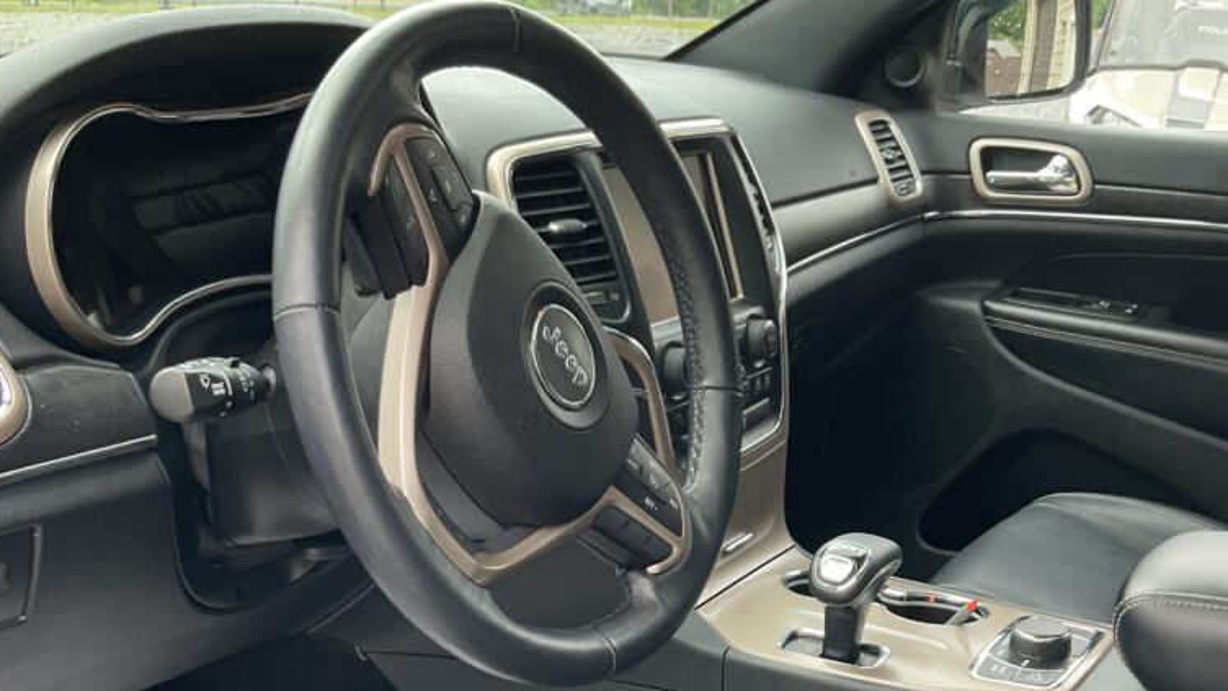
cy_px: 693
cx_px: 616
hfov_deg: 47.4
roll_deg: -2.5
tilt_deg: -26.1
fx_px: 1400
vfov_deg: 26.2
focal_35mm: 43
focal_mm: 3
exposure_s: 1/120
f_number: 1.8
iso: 25
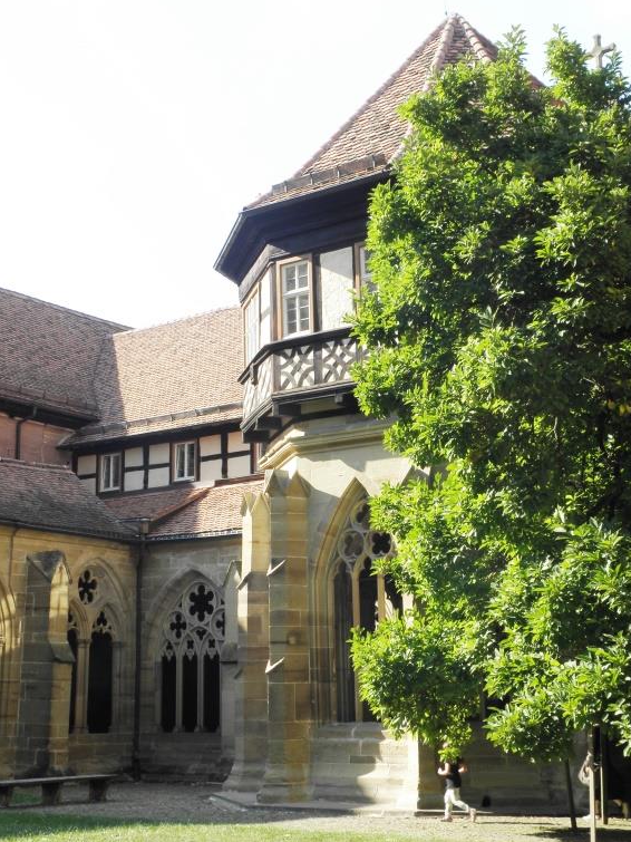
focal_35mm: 57
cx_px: 247
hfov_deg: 25.6
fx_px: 1386
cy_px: 416
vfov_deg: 33.8
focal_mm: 7.59
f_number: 5
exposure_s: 1/100
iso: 64
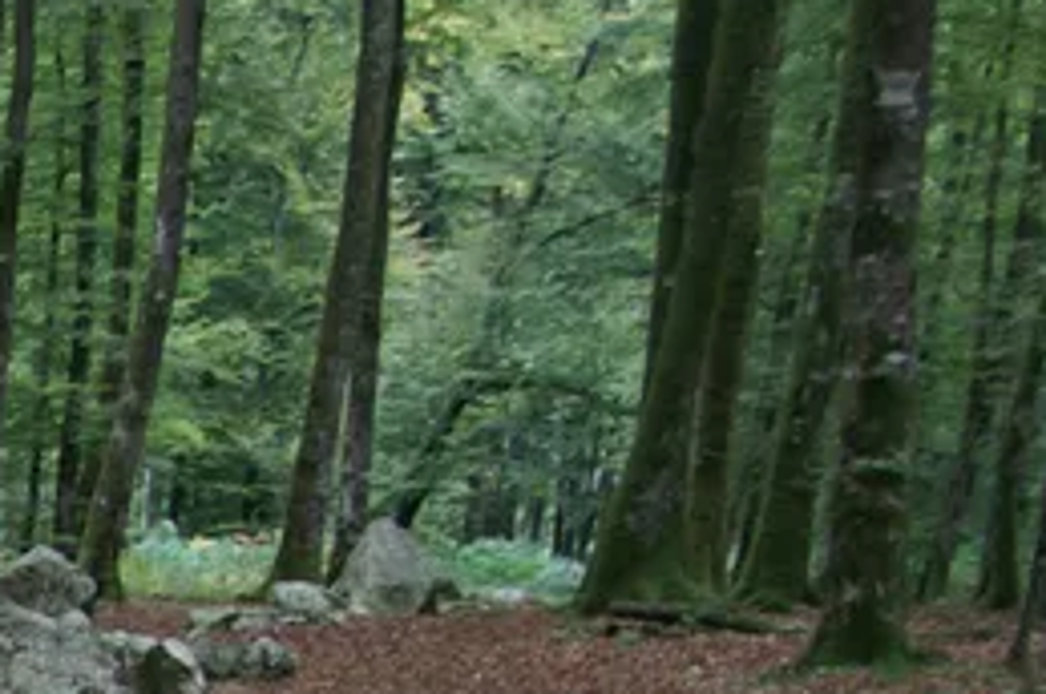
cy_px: 1438
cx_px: -1438
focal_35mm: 163
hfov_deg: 10.8
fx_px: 4730
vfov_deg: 8.0
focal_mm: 22
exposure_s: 1/100
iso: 200
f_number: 4
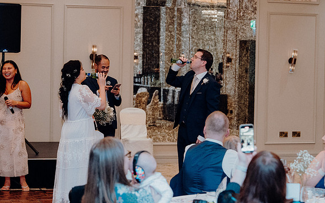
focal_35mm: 108
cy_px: 101
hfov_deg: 19.3
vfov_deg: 12.1
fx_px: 956
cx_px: 162
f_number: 3.5
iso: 3200
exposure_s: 1/160
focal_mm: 70
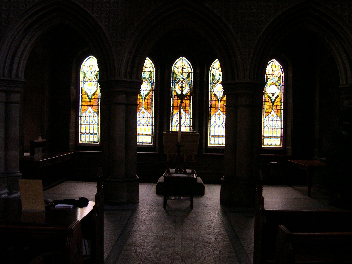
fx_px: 386
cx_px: 176
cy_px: 132
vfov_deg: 37.7
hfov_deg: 49.0
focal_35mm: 38
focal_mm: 8
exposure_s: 1/4.2
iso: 400
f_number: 2.8
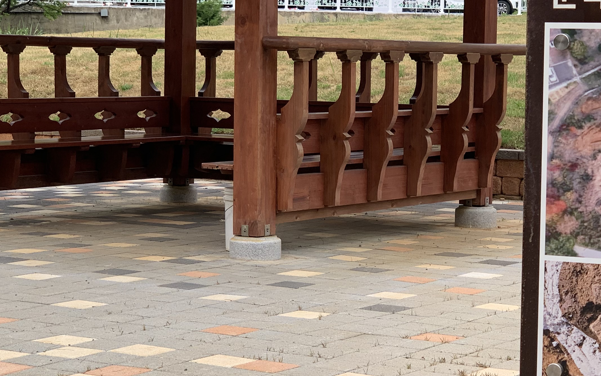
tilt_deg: -4.3
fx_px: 1704
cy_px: 198
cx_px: 401
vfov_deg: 12.6
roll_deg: -0.7
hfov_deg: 19.9
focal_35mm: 104
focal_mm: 6
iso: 16
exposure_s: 1/648
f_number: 2.4
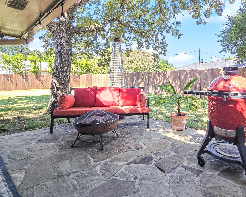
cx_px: 165
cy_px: 77
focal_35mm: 18
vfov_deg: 72.8
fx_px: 131
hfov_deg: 83.3
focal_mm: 2.2
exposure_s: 1/235
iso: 50
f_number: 2.2
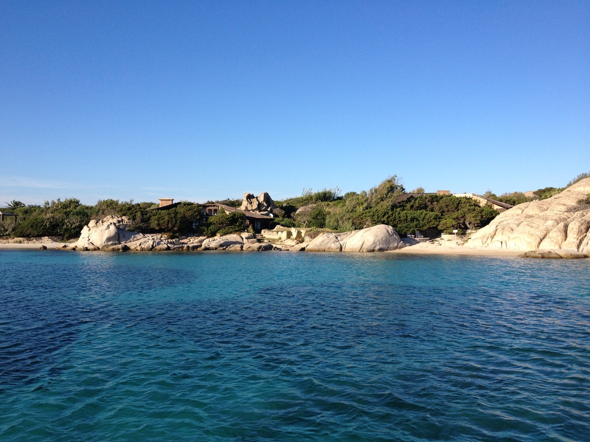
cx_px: 295
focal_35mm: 35
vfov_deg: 40.7
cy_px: 221
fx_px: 597
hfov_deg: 52.6
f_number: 2.4
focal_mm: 4.28
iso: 64
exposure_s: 1/1416
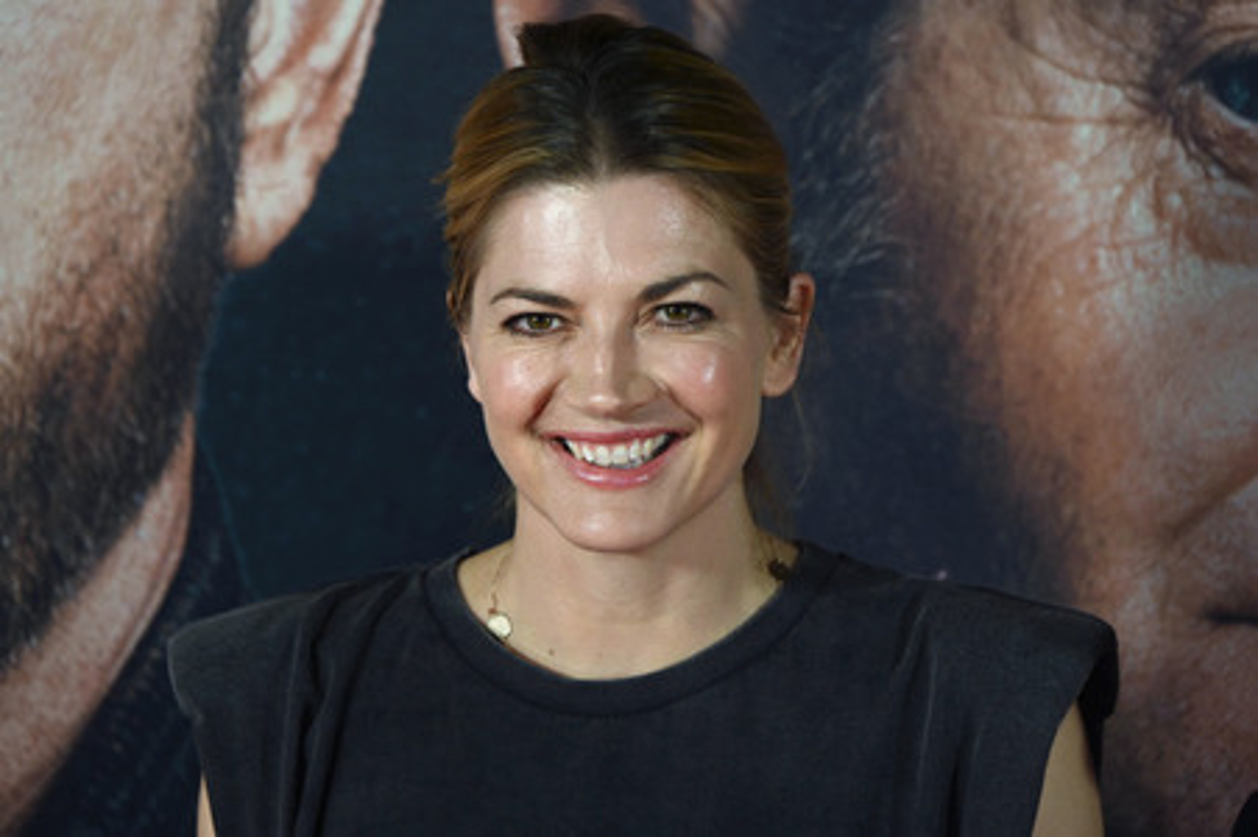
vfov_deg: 6.9
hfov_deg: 10.3
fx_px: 6984
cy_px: 418
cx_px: 629
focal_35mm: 200
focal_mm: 200
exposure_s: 1/100
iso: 1250
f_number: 6.3
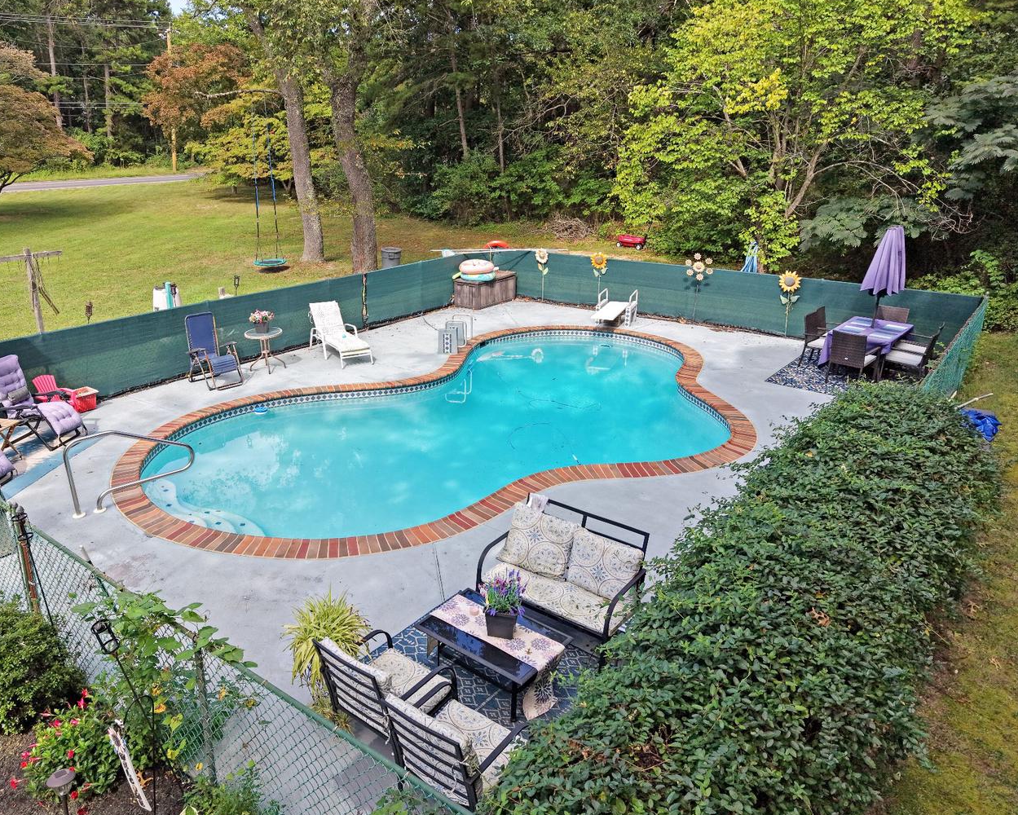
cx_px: 434
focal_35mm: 27
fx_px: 814
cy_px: 378
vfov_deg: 53.2
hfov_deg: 63.7
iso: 290
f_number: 1.8
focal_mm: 8.67
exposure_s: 1/2000
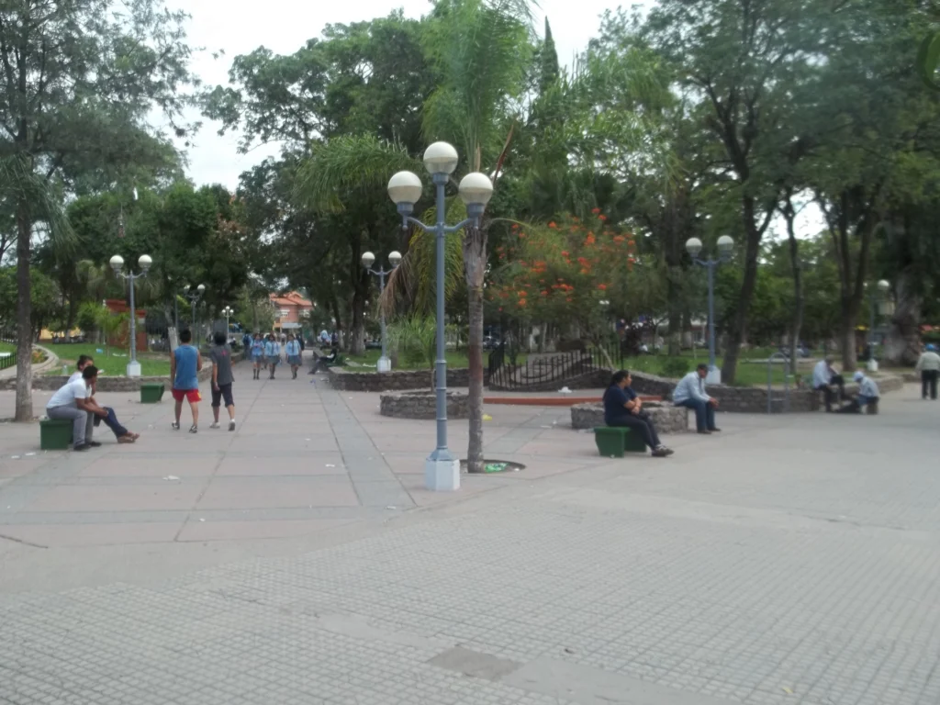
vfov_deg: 42.9
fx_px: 896
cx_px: 470
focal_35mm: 33
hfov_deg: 55.4
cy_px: 352
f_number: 3.3
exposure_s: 1/200
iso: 64
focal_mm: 5.9
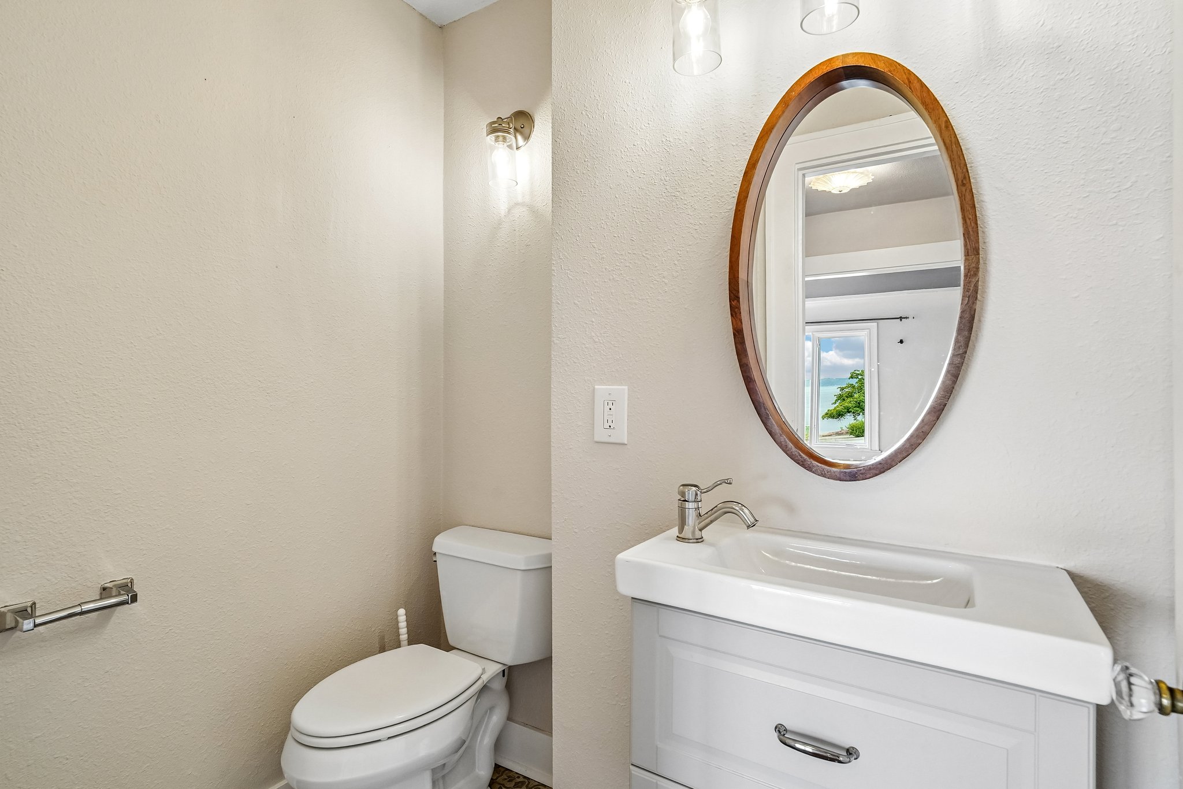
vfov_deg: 73.7
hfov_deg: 96.7
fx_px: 526
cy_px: 394
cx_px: 592
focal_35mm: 16
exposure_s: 1/80
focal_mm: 16
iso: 1600
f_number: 8
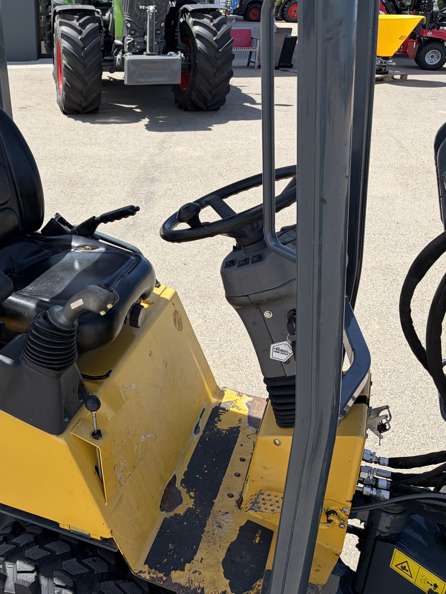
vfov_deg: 52.6
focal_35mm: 35
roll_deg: +0.7
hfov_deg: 39.3
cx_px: 97
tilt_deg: -24.8
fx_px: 601
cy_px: 297
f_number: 1.6
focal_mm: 5.96
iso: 50
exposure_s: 1/2283
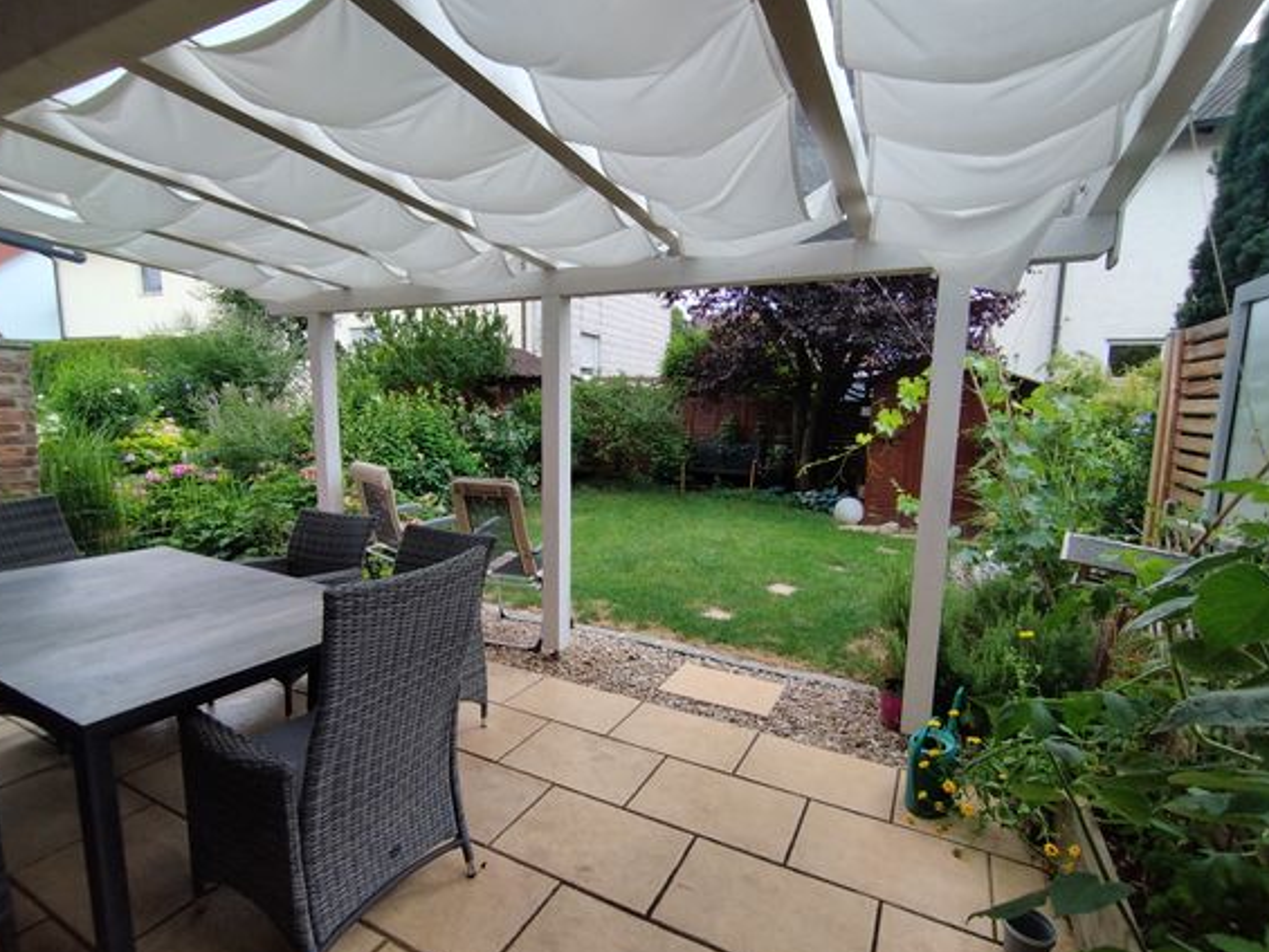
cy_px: 485
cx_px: 640
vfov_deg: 74.7
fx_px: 623
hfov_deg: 91.0
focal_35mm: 17
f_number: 2.2
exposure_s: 1/227
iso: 50
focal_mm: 1.65
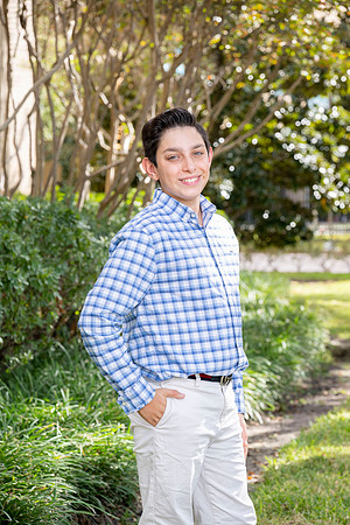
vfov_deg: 17.1
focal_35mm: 120
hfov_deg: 11.4
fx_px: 1750
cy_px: 262
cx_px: 175
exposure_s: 1/250
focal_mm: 120
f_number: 7.1
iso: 400
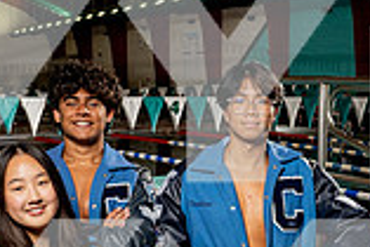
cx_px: 332
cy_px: 345
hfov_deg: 26.4
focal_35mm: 74
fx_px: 761
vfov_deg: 17.1
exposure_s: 1/250
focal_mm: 20
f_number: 6.3
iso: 640
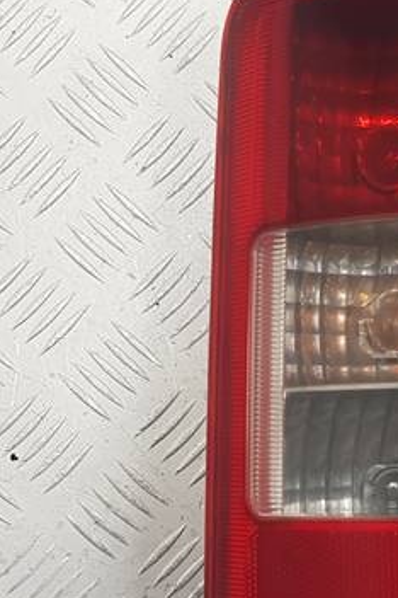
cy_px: 400
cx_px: 395
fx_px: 1310
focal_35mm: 79
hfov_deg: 16.9
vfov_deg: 25.5
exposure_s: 1/50
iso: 50
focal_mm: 4.2
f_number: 1.7
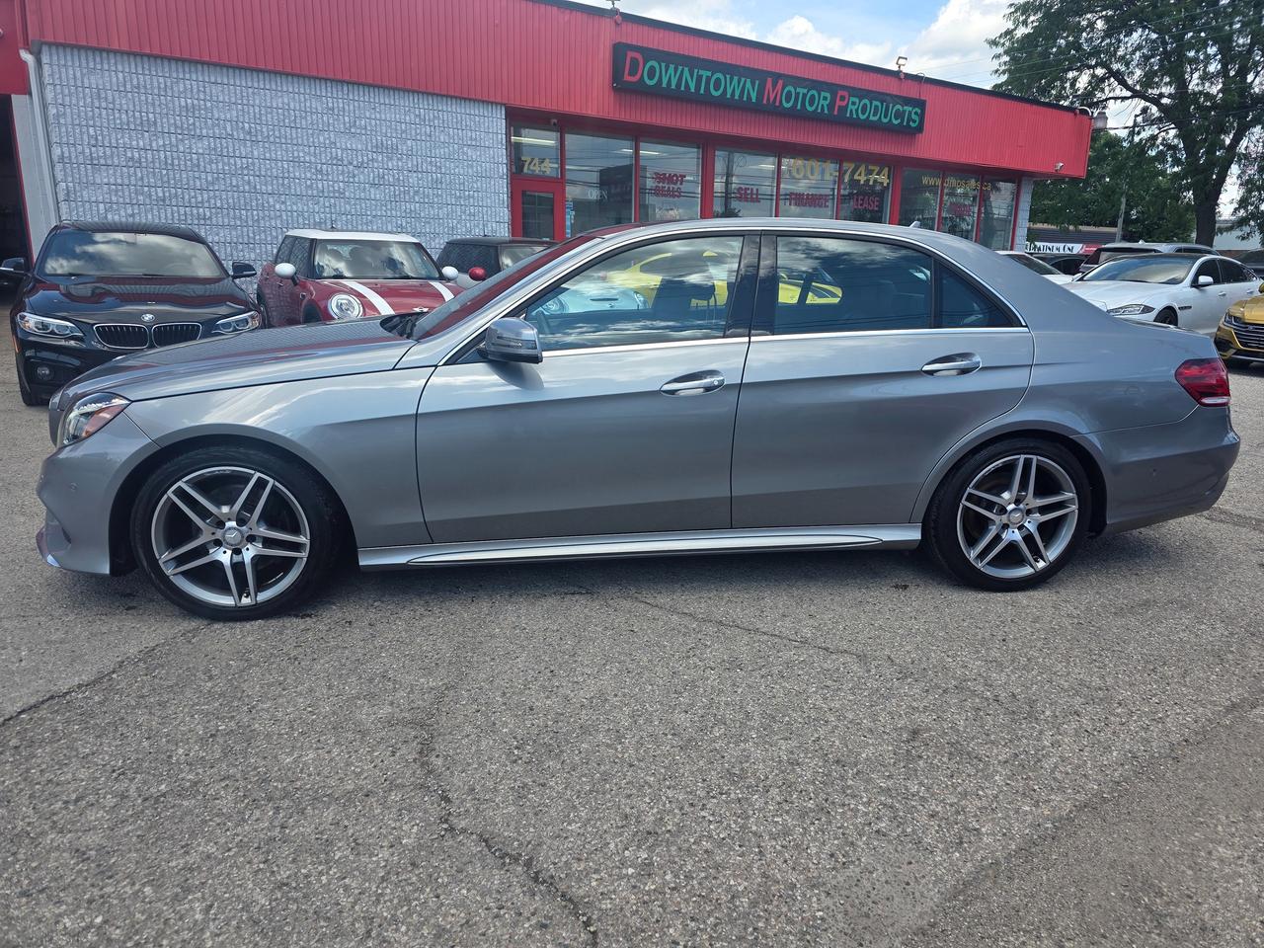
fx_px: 840
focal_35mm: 23
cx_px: 632
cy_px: 474
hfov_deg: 73.9
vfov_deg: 58.9
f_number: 1.7
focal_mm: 6.3
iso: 80
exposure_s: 1/2470
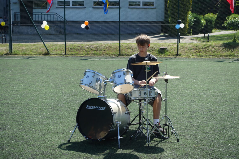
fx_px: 465
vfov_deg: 19.5
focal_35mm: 70
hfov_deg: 28.8
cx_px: 120
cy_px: 80
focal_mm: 25.7
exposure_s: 1/500
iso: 125
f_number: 4
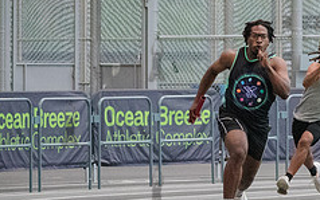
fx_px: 4101
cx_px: 283
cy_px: 122
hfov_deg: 4.5
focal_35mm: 470
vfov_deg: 2.8
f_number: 4
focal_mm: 112
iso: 6400
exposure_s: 1/1000
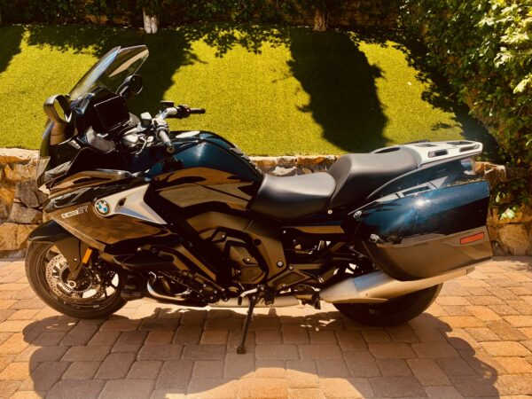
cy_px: 200
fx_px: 400
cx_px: 266
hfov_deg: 67.3
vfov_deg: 53.1
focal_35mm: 26
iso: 25
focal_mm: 4.25
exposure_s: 1/561
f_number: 1.8
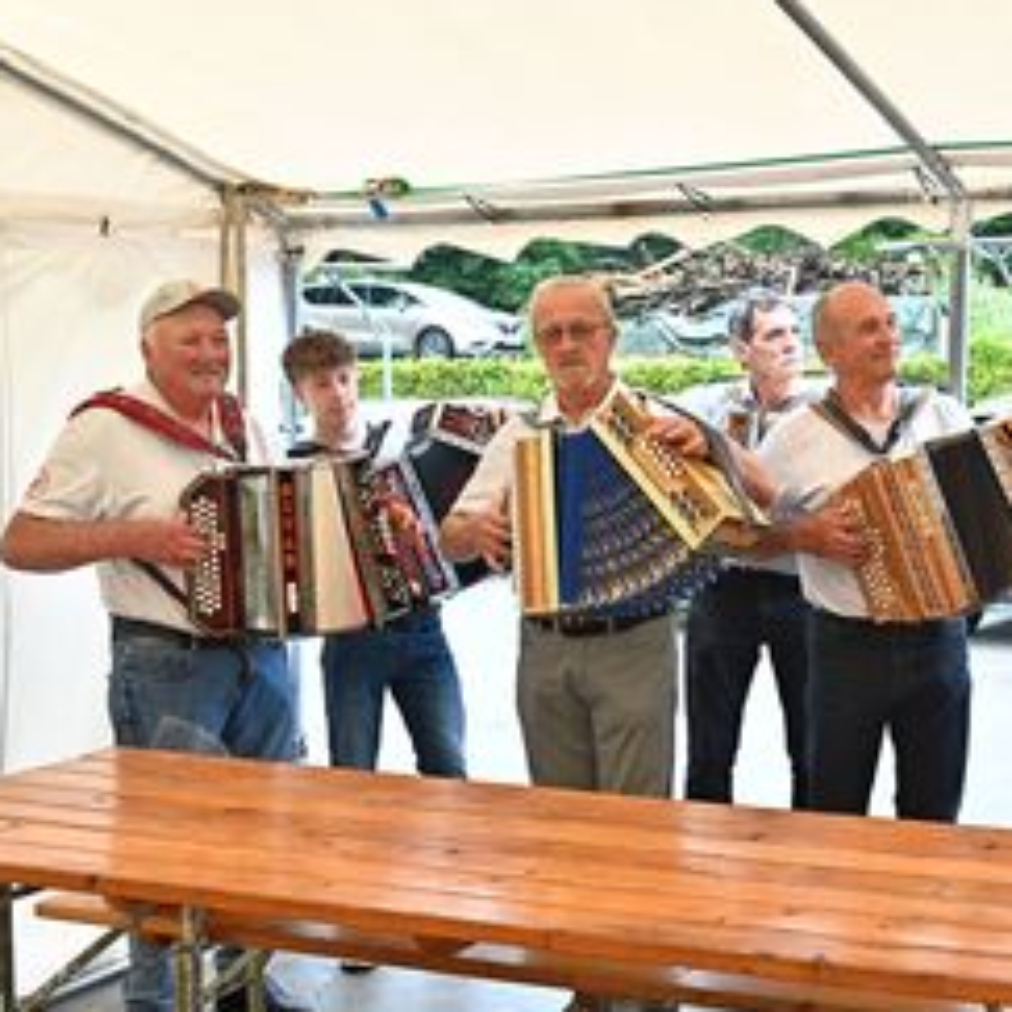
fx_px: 1819
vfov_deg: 31.1
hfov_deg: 29.9
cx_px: 895
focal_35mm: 55
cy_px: 508
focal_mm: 35
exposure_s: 1/500
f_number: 5
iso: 1600
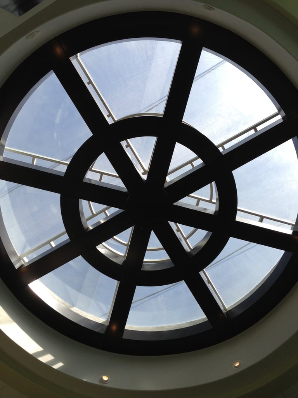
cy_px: 199
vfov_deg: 55.4
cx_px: 149
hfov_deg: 42.9
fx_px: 379
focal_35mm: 33
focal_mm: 4.13
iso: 50
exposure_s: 1/293
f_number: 2.4
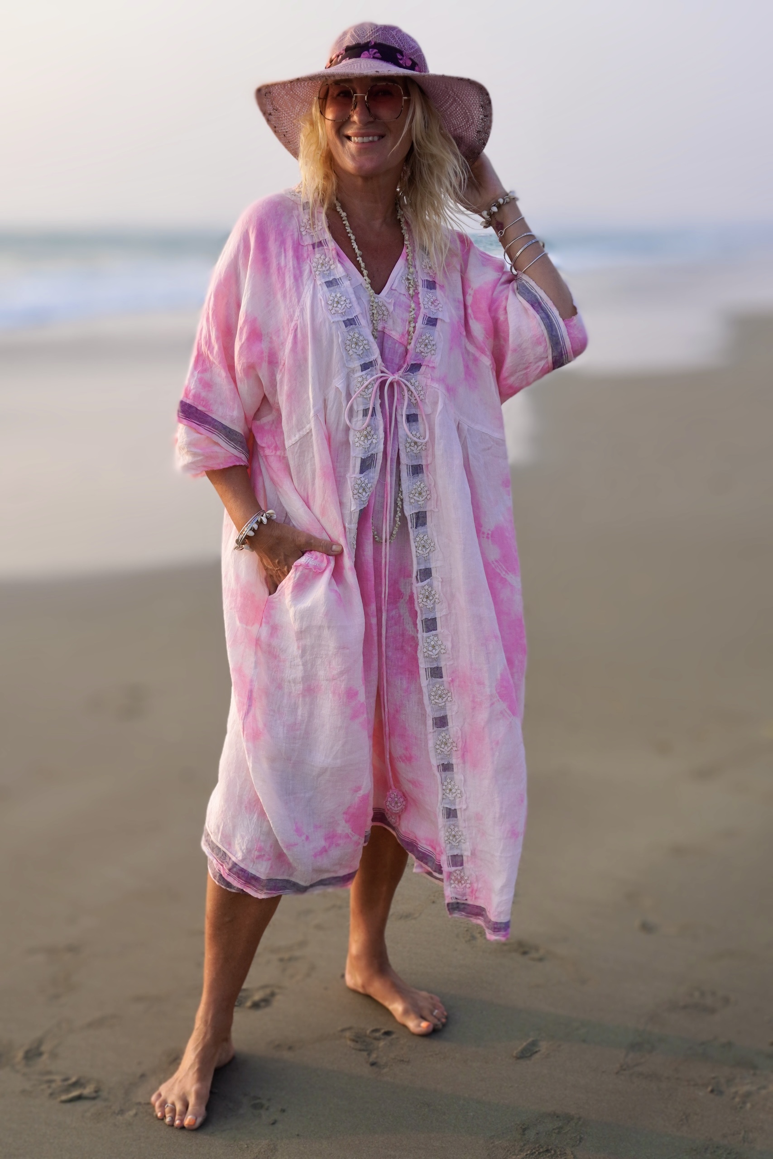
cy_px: 580
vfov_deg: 59.5
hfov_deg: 41.7
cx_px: 386
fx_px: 1014
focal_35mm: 32
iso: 100
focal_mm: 21
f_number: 4.5
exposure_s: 1/250
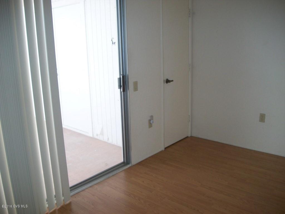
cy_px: 107
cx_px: 142
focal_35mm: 32
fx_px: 263
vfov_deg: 44.2
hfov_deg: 56.8
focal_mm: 5.7
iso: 80
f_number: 2.9
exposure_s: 1/50
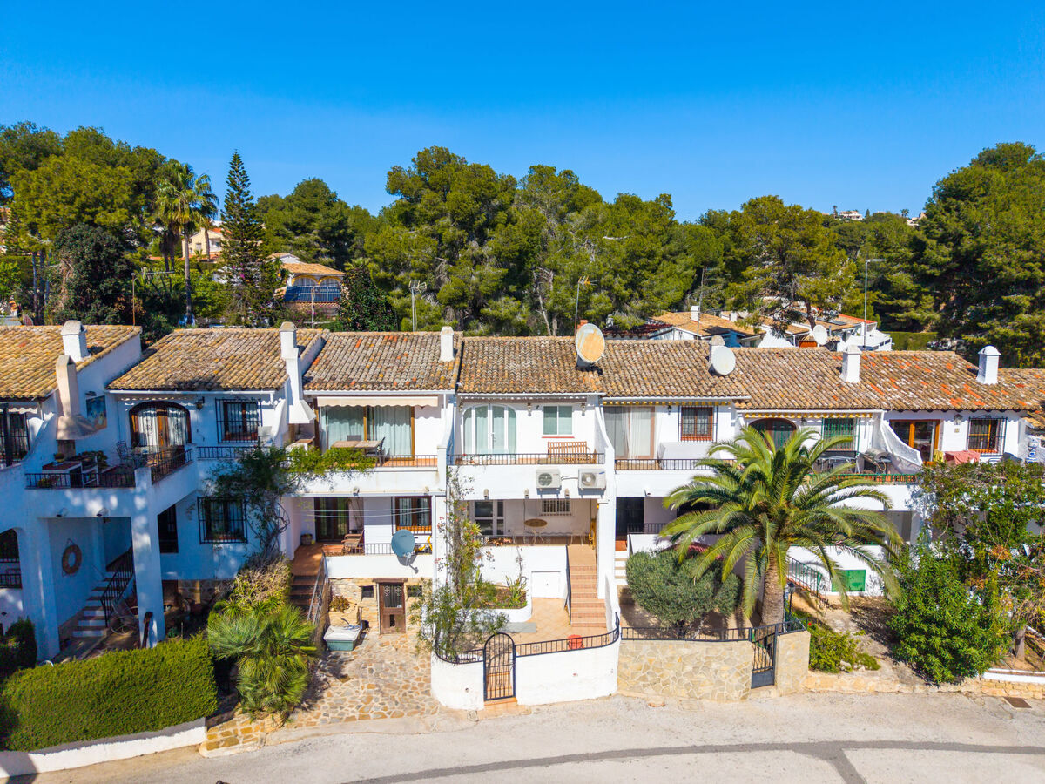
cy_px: 392
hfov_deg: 71.6
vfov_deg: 56.8
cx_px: 522
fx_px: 725
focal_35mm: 24
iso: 130
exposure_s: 1/8000
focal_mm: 8.67
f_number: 1.8
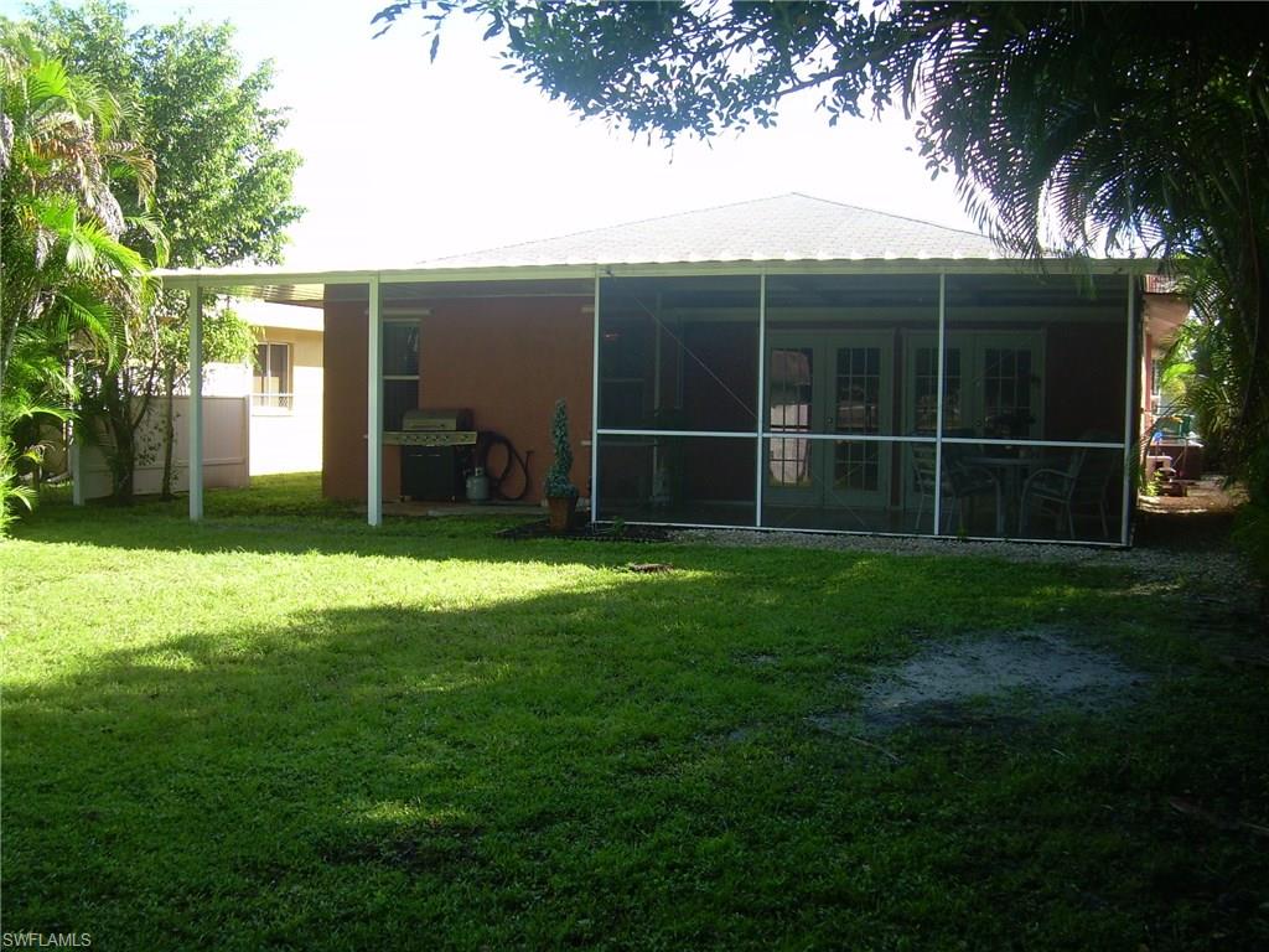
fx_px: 1393
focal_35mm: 38
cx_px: 634
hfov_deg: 49.0
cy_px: 476
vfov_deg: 37.7
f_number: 2.8
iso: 50
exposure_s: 1/193
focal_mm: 6.3
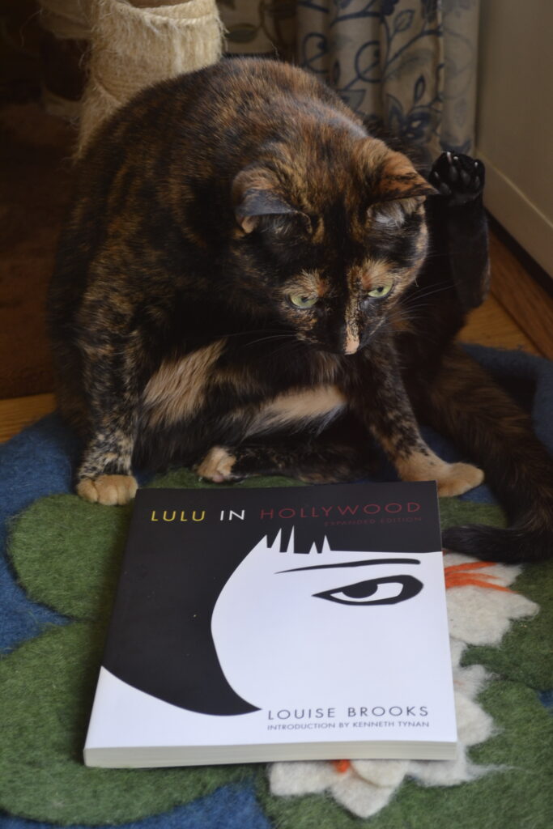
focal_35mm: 66
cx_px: 276
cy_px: 414
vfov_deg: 30.5
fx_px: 1520
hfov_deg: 20.6
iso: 400
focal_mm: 44
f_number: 5.3
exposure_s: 1/13
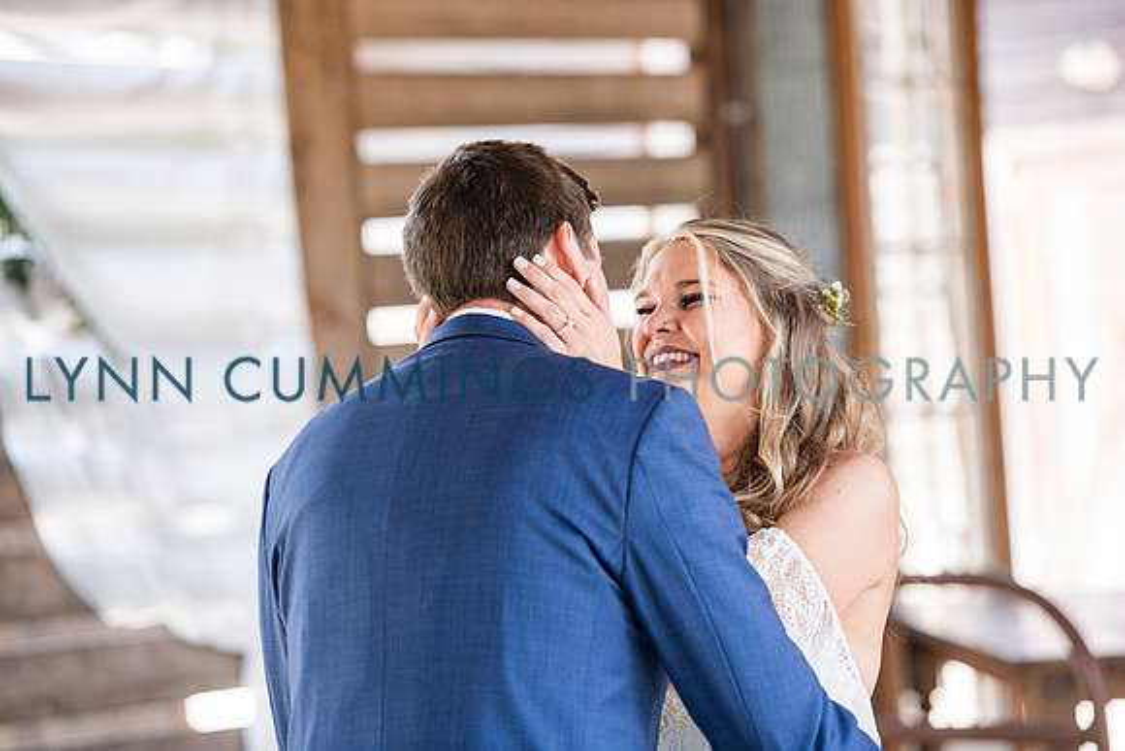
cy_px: 376
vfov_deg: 10.2
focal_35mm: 135
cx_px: 562
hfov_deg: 15.2
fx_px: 4220
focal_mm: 135
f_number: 3.2
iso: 1250
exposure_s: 1/1000
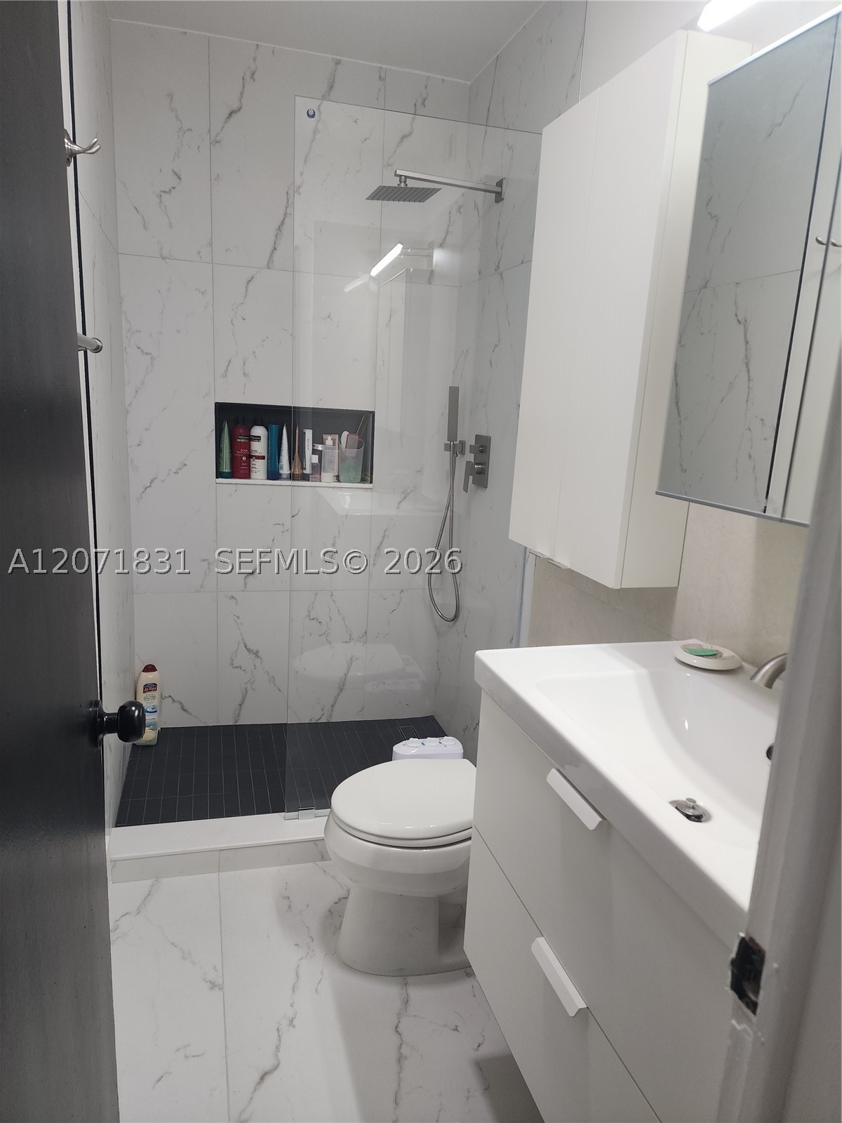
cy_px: 562
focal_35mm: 23
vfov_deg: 73.9
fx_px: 746
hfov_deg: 58.9
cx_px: 421
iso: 125
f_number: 1.8
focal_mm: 6.4
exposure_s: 1/120
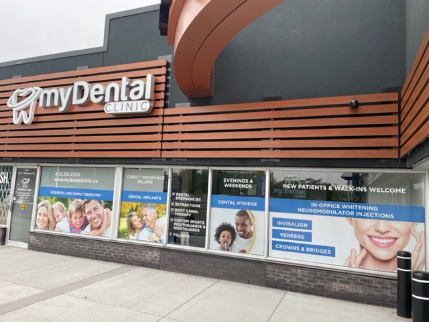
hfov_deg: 67.3
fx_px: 322
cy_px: 161
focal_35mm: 26
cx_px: 214
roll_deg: -2.1
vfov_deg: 53.1
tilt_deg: +5.4
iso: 32
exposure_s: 1/493
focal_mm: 4.2
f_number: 1.6
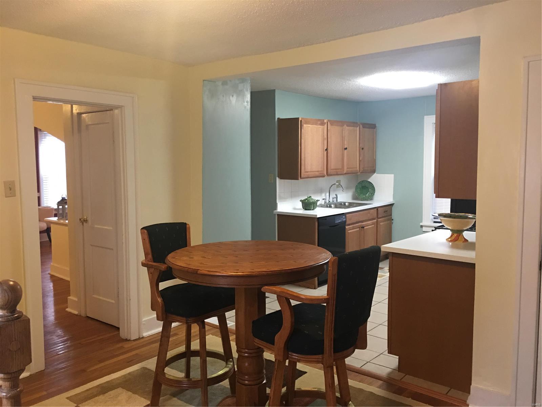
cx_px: 271
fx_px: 454
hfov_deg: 61.7
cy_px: 204
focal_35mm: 29
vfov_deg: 48.2
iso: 100
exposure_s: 1/15
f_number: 2.2
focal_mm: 4.15
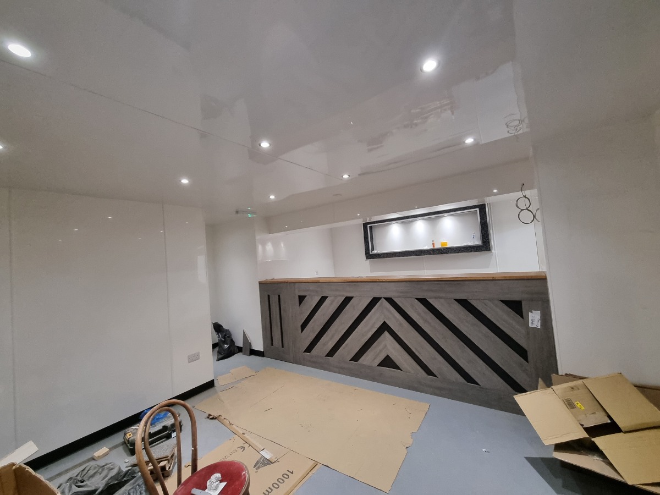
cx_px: 330
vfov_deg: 89.9
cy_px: 248
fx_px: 248
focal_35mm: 13
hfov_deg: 106.2
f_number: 2.2
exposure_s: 1/50
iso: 400
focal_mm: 2.2
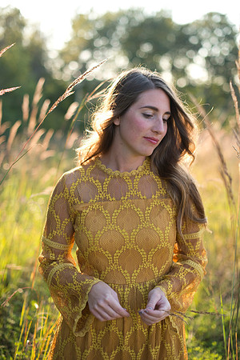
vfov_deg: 39.6
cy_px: 180
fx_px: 500
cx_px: 120
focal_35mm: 50
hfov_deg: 27.0
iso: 200
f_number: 2
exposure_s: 1/800
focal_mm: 50
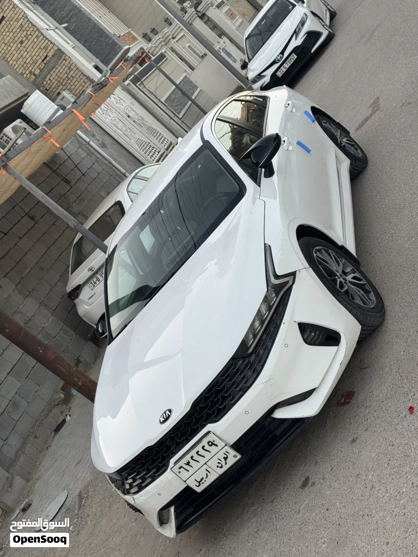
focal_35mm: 48
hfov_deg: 30.3
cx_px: 209
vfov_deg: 39.7
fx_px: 773
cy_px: 278
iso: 64
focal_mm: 6.76
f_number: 1.78
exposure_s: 1/132
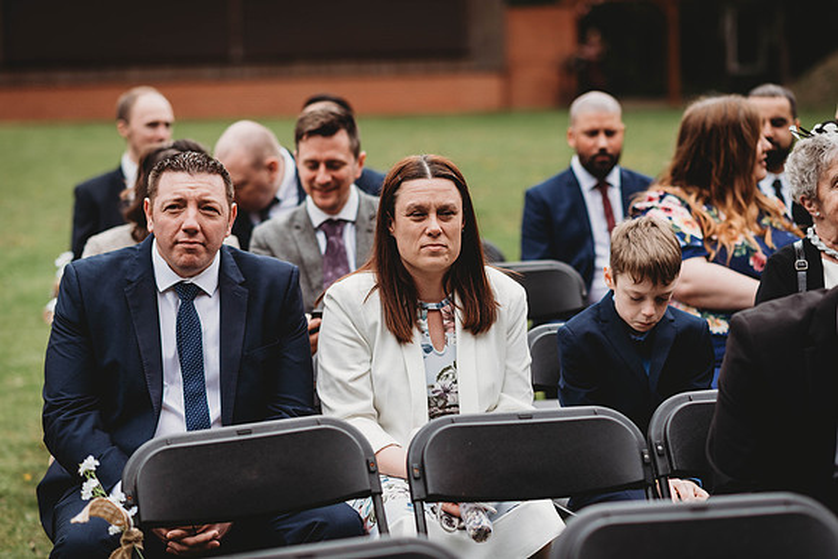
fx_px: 1979
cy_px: 280
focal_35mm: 85
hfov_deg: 23.9
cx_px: 419
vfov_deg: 16.1
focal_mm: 85
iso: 200
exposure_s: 1/3200
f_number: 2.2
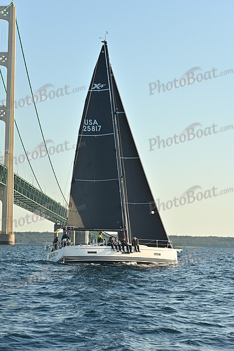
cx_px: 117
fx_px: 994
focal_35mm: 102
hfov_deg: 13.4
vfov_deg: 20.0
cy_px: 176
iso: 800
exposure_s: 1/1000
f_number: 8
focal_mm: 102
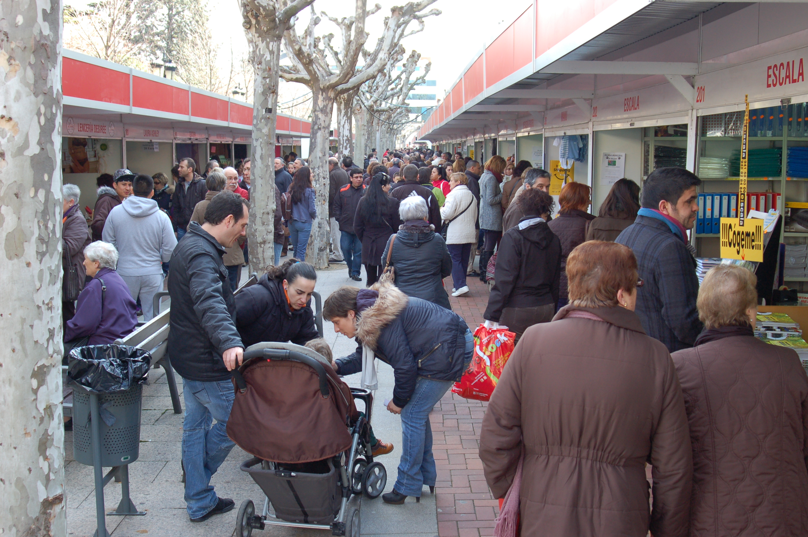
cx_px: 404
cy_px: 268
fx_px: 942
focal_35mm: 42
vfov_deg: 31.8
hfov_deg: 46.4
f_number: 5.6
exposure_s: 1/125
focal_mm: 28
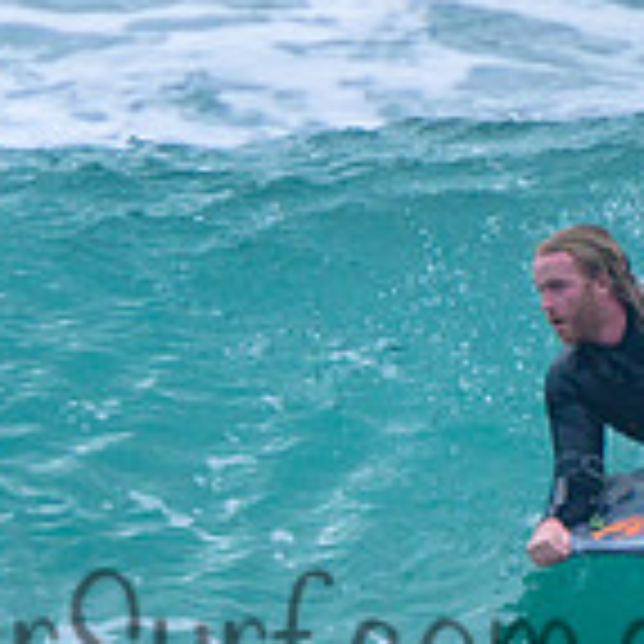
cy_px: 520
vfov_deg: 0.9
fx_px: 39949
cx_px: 471
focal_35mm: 1898
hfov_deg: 0.9
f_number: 5.6
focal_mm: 400
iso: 400
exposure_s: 1/2000
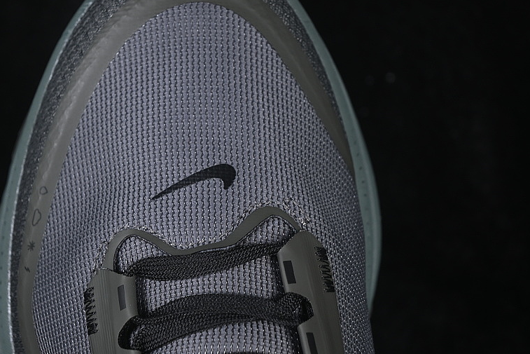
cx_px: 187
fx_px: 1575
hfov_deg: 19.1
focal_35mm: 107
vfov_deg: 12.8
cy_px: 158
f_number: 6.3
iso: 160
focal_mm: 50
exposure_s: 1/60
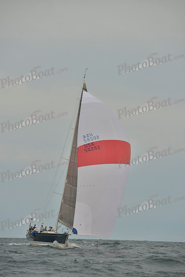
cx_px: 92
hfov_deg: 10.2
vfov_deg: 15.2
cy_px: 138
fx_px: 1040
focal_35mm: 135
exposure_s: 1/640
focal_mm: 135
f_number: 5.6
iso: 400
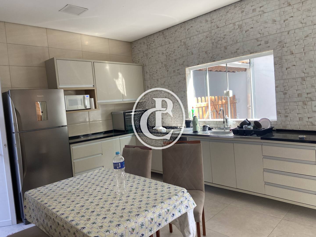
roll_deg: +4.4
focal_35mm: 26
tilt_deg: -3.0
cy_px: 118
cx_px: 158
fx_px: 237
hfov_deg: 67.3
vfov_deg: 53.1
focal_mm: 4.25
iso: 80
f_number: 1.8
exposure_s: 1/121
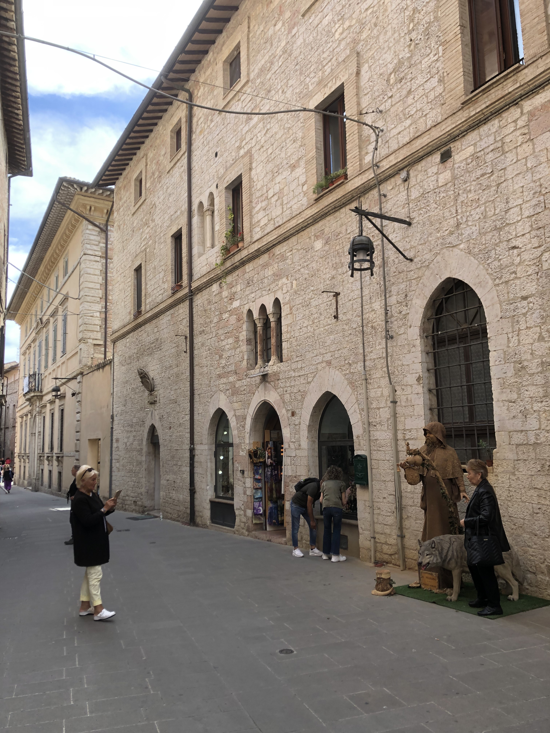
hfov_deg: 49.7
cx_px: 275
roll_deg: +1.8
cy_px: 366
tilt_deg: +7.2
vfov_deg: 63.4
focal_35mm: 28
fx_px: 593
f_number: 1.8
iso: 20
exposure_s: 1/284
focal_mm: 4
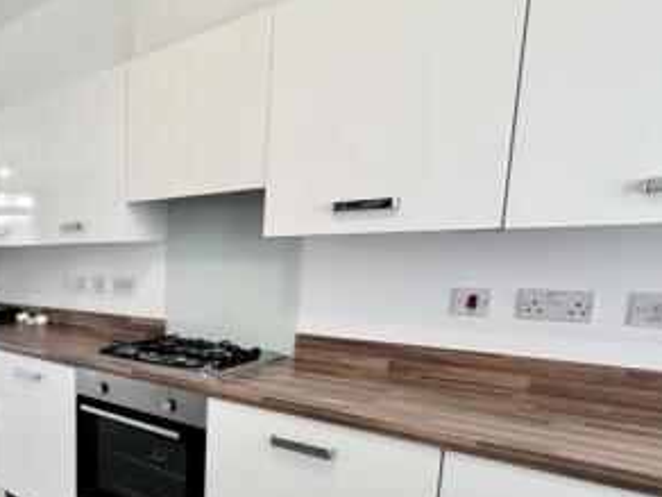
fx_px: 535
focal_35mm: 28
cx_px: 12
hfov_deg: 51.8
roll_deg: +1.7
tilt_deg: -8.4
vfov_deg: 48.9
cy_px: 330
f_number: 2.2
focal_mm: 2.22
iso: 250
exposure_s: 1/50
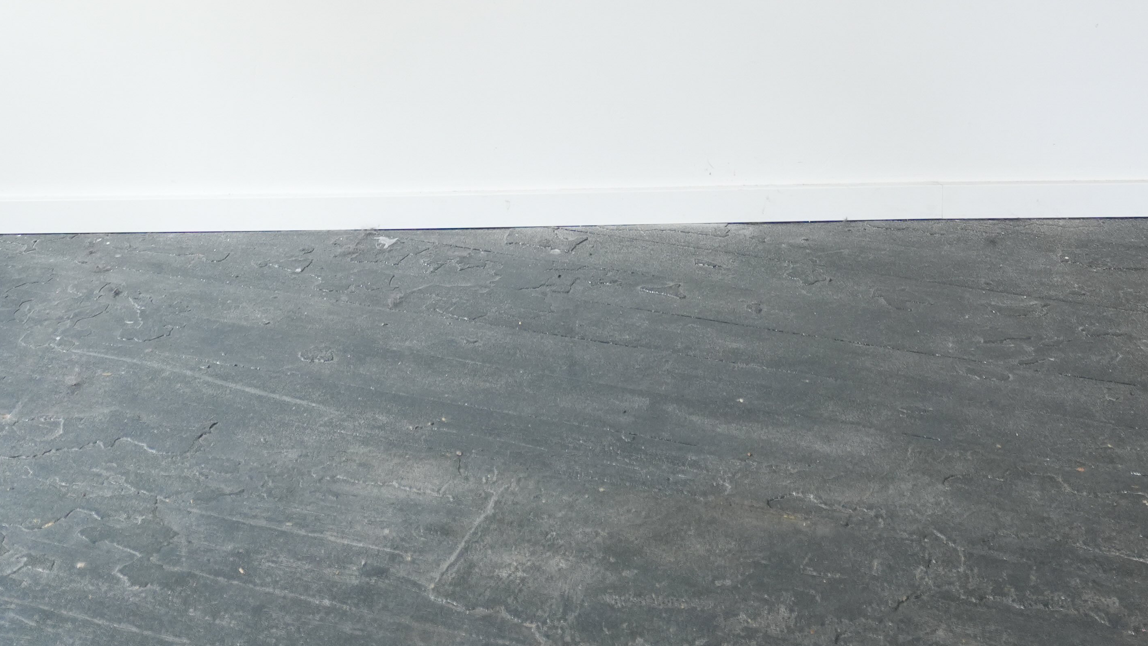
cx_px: 653
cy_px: -596
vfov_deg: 15.0
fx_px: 2040
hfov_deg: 31.4
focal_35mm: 67
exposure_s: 1/30
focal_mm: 19
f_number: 2.8
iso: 500
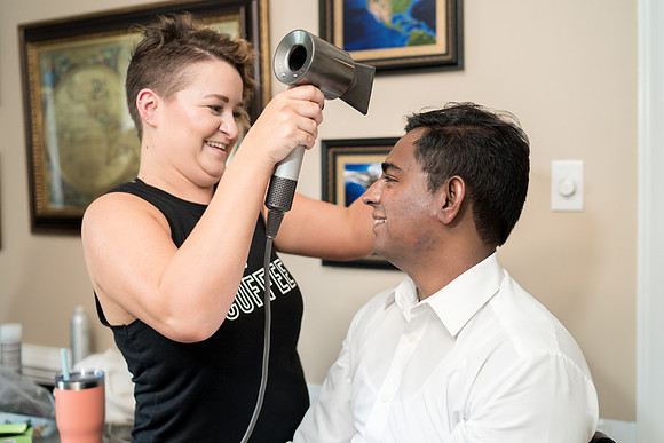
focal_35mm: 38
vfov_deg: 35.2
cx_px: 346
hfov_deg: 50.9
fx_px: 697
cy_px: 212
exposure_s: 1/250
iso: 800
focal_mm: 35
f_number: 2
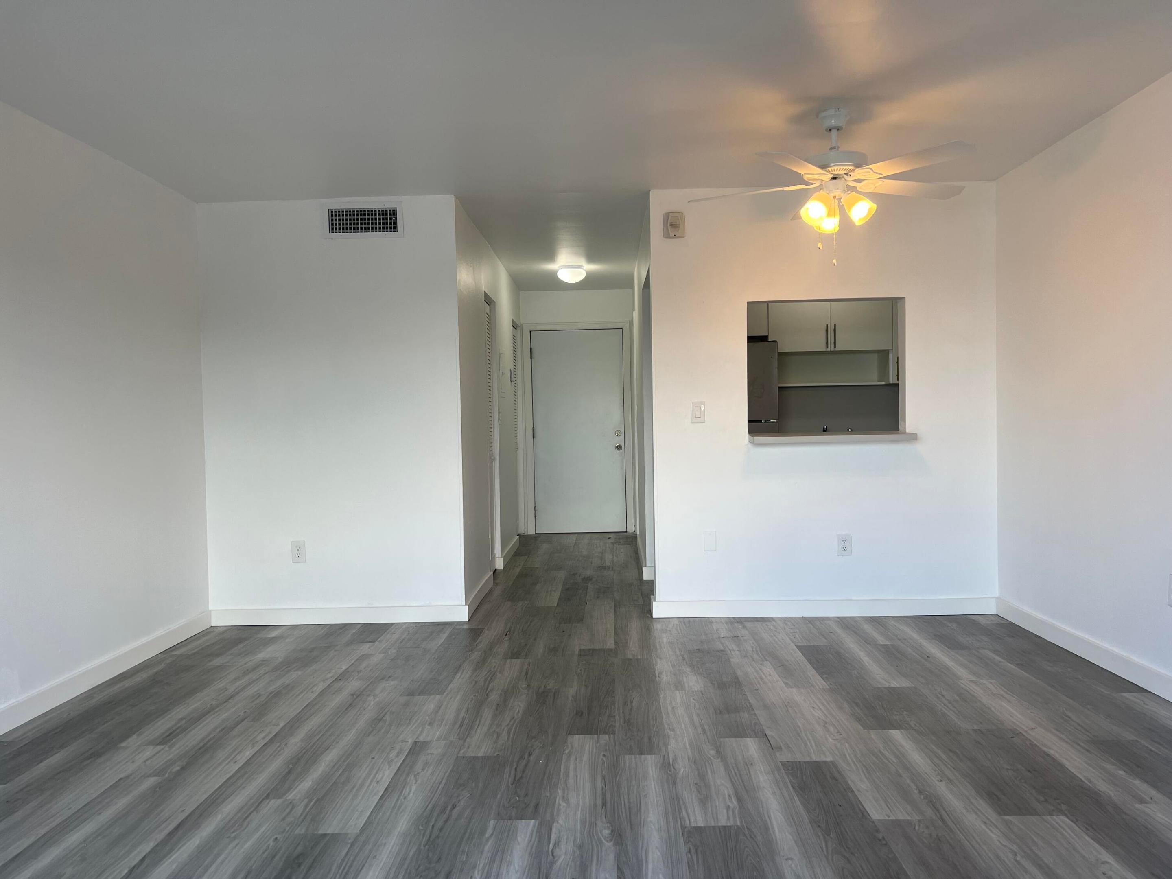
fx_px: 880
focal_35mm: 26
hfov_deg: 67.3
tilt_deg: -2.0
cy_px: 440
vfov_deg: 53.1
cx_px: 586
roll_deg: +2.2
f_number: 1.5
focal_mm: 5.7
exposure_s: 1/207
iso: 40
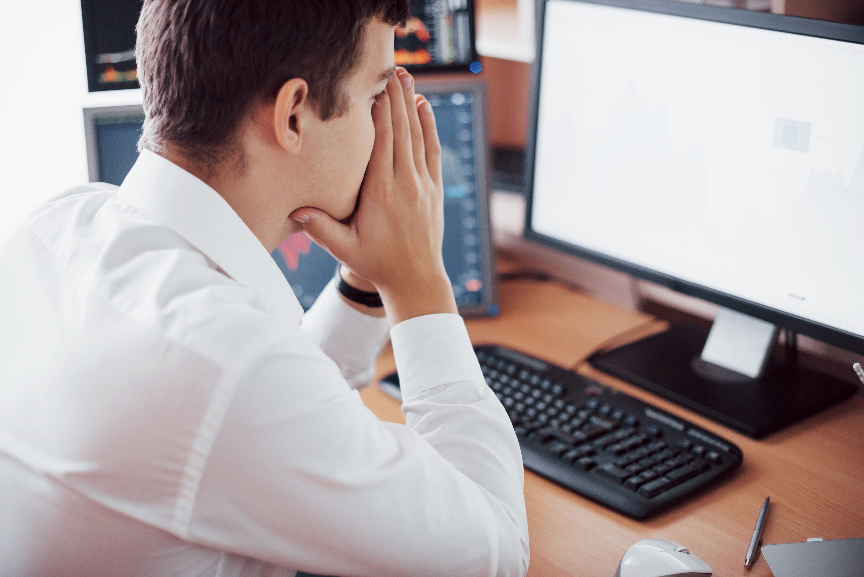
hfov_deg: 39.6
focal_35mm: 50
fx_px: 1200
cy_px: 288
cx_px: 432
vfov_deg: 27.0
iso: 400
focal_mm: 50
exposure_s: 1/160
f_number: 2
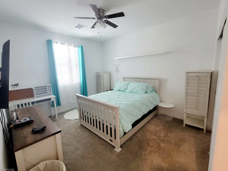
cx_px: 113
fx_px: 92
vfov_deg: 85.7
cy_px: 84
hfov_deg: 102.1
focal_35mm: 14
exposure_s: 1/60.2
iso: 400
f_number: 2.2
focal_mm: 2.2
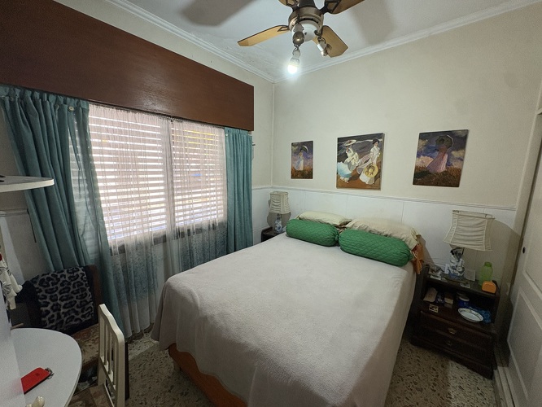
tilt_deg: -8.8
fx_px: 219
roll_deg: +0.0
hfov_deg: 102.0
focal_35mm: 14
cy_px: 204
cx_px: 271
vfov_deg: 85.7
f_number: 2.2
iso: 250
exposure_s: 1/64
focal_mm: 2.22
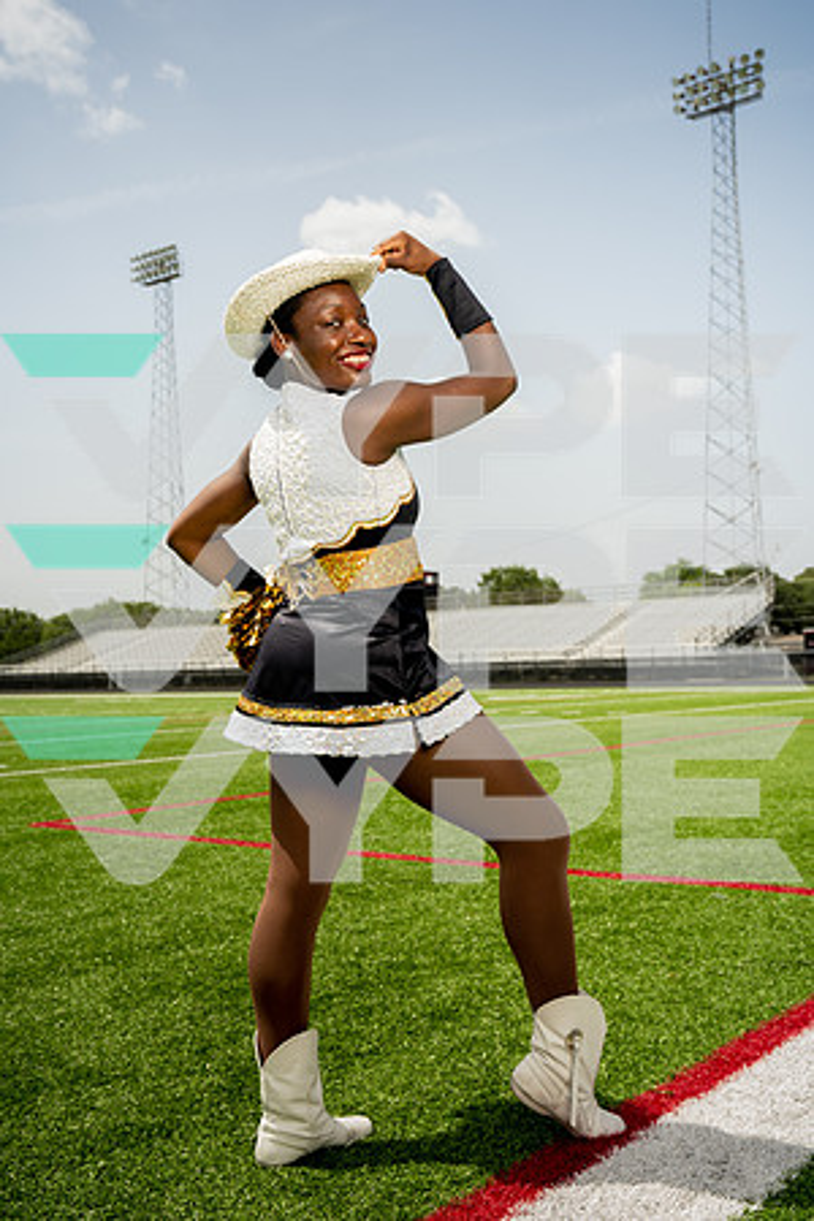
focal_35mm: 39
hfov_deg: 34.2
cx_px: 407
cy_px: 610
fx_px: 1323
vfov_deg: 49.6
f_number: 6.3
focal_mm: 39
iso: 50
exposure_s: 1/250
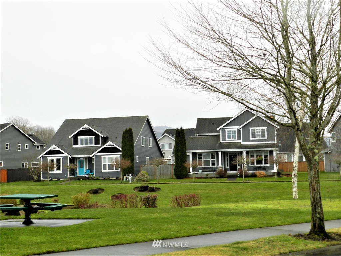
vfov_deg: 24.4
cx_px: 170
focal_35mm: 60
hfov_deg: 32.2
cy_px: 128
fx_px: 591
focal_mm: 10.7
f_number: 4.6
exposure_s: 1/60
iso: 160
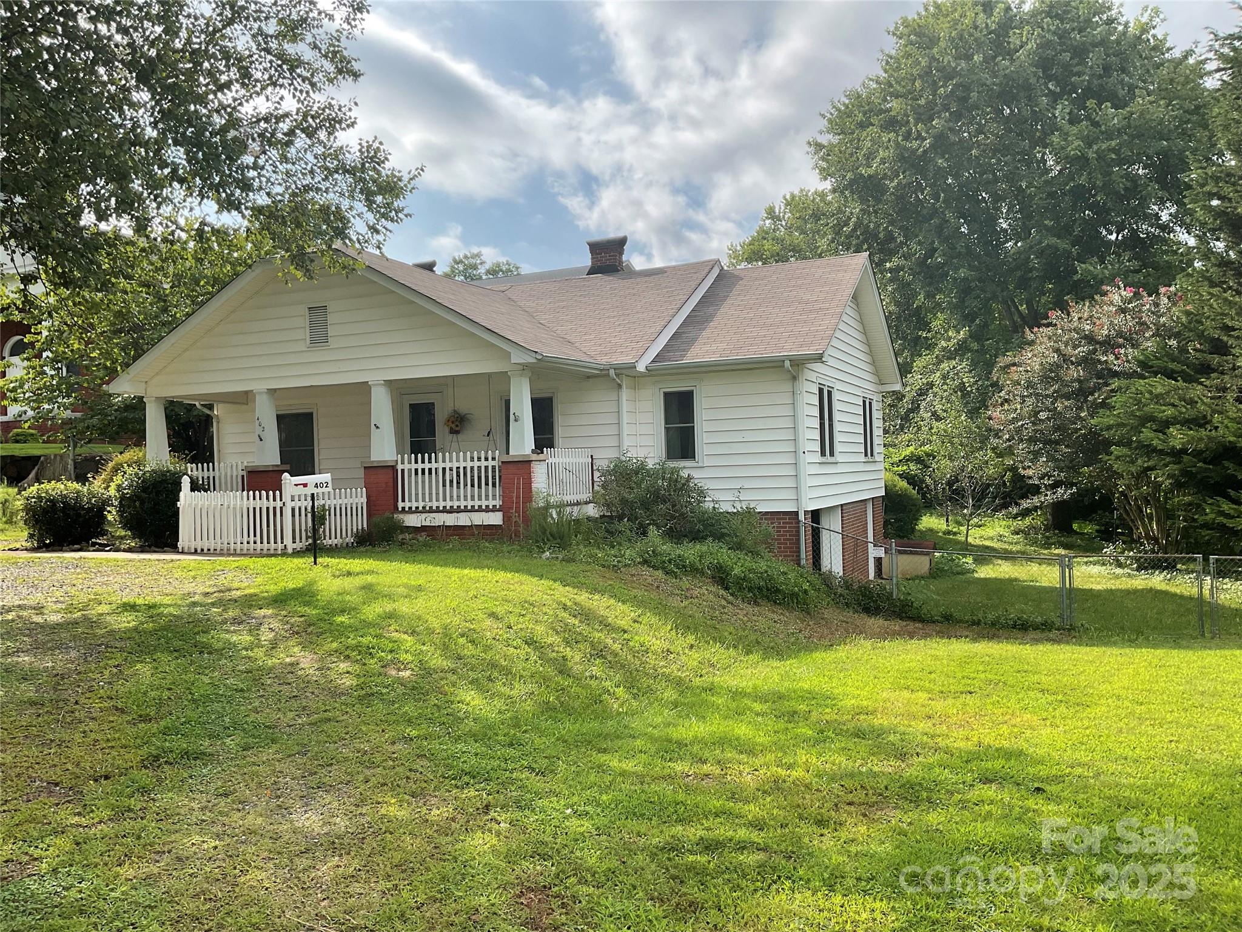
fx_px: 1041
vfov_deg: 48.2
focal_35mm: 29
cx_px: 621
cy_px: 466
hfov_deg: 61.7
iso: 16
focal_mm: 3
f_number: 1.8
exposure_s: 1/1279
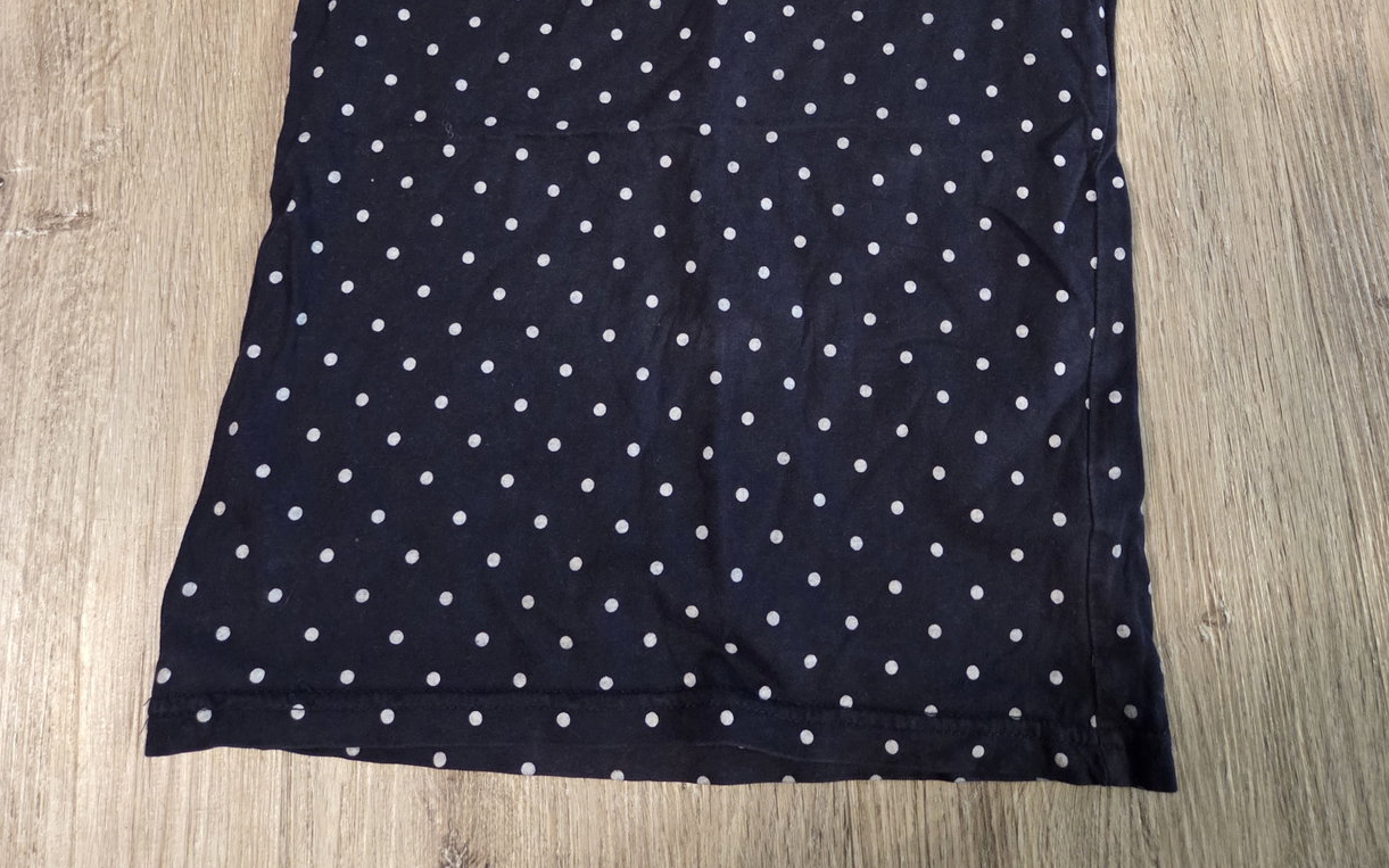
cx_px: 701
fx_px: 1249
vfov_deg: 36.2
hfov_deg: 58.1
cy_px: 102
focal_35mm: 33
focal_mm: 5.4
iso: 1600
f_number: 1.8
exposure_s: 1/50
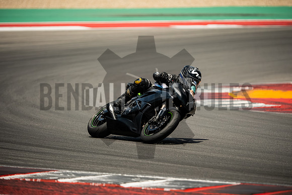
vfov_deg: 4.6
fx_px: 2434
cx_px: 146
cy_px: 98
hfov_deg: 6.9
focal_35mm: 300
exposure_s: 1/2000
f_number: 2
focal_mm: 200
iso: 1600
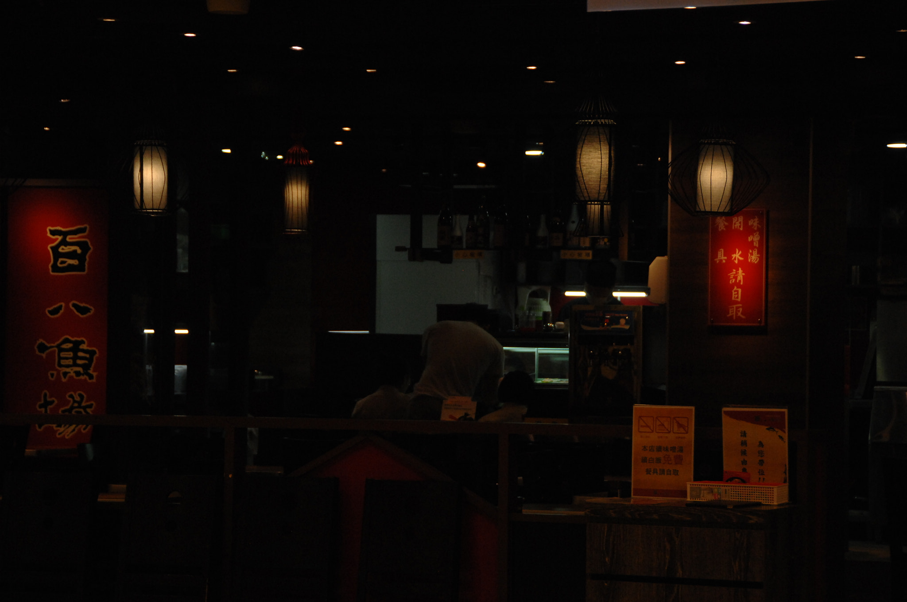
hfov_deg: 15.2
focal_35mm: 135
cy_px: 301
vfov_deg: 10.1
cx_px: 454
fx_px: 3397
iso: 640
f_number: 5.3
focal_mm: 90
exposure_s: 1/160
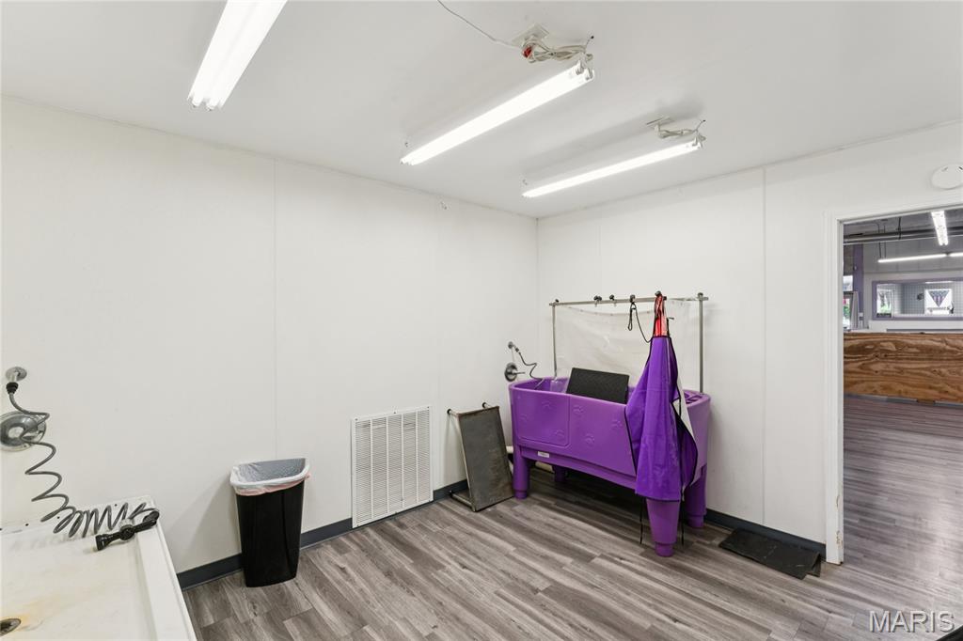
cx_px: 482
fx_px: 431
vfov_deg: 73.4
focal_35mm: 16
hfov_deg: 96.4
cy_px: 320
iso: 320
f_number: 13
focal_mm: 16.1
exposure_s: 1/8
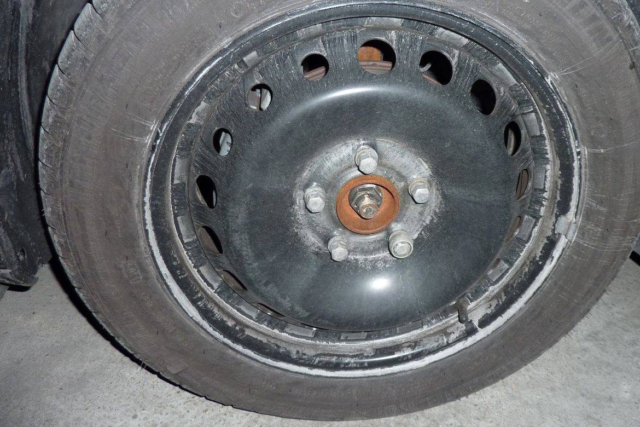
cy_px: 198
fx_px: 569
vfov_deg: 41.1
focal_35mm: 32
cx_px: 375
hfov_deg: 58.4
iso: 100
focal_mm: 4.1
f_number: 3.3
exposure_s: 1/125
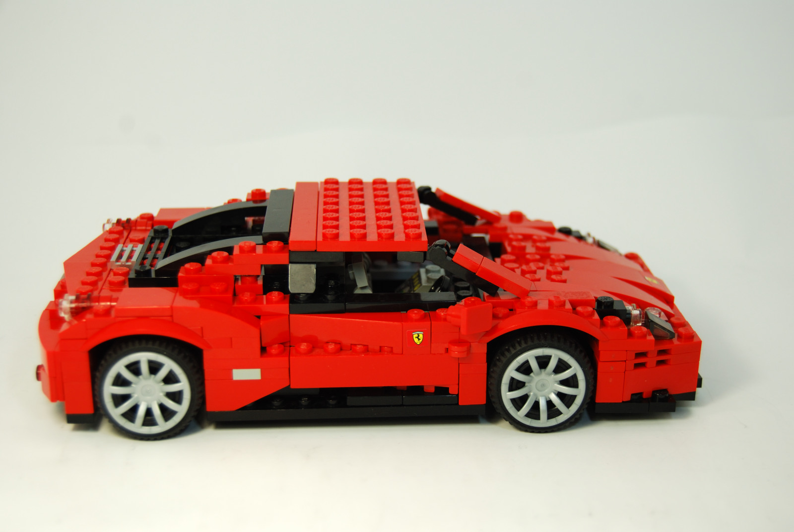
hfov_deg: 35.0
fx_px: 1259
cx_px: 397
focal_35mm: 57
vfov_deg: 23.8
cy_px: 266
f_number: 5
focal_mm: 38
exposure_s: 1/100
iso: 200
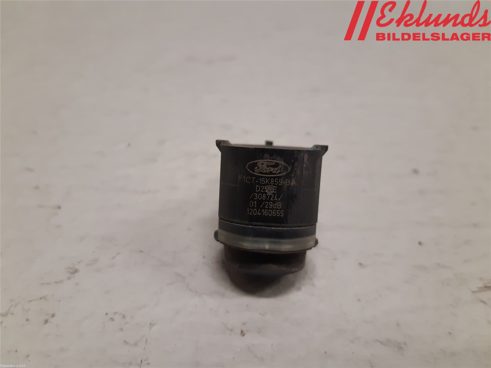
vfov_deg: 53.1
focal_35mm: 26
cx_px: 246
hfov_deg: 67.3
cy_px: 184
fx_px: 369
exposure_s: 1/50
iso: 160
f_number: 1.7
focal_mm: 3.93
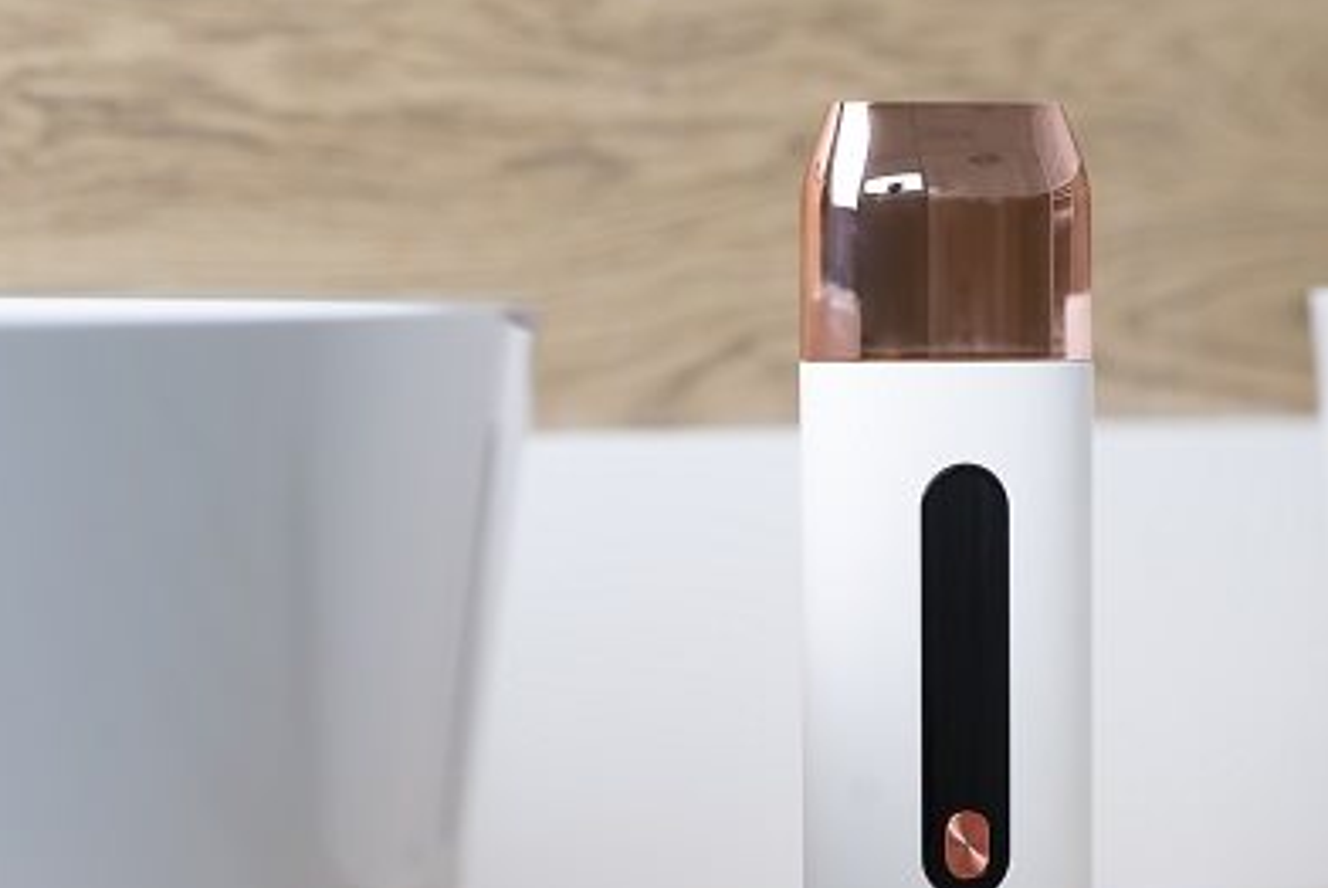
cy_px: 641
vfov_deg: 10.5
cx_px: 942
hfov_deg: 15.7
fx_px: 4799
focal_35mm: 130
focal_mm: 85
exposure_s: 1/100
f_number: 5
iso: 100
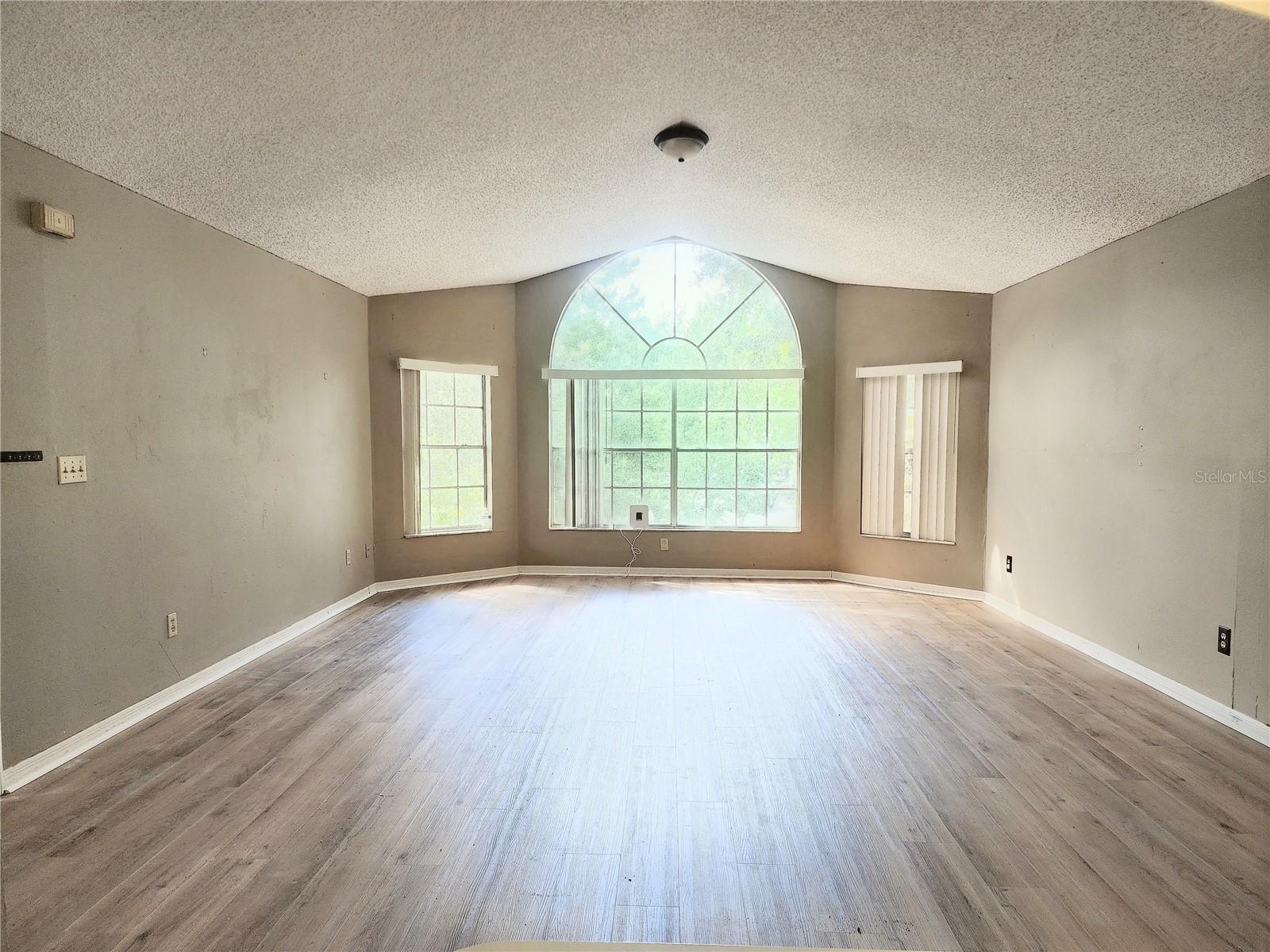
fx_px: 844
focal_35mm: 23
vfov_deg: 58.9
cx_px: 635
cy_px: 476
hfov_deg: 73.9
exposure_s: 1/120
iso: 64
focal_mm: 6.4
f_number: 1.8
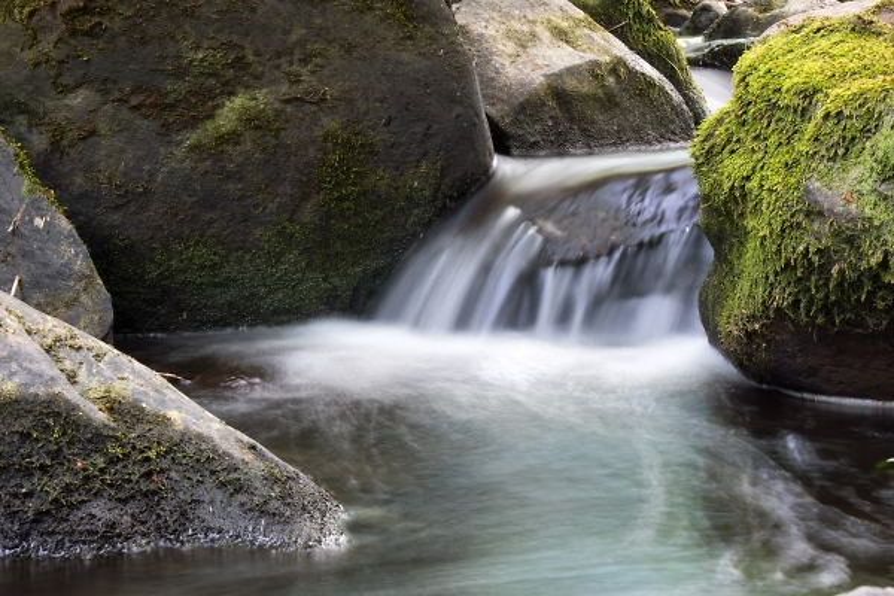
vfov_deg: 13.4
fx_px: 2533
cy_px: 298
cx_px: 447
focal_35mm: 102
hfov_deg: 20.0
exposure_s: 2.5
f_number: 22
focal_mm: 68
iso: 200
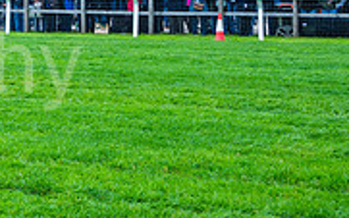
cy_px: -29
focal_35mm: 127
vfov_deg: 10.2
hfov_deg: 15.3
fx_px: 1208
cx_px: -162
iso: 500
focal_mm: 39
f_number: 4
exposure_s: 1/1600
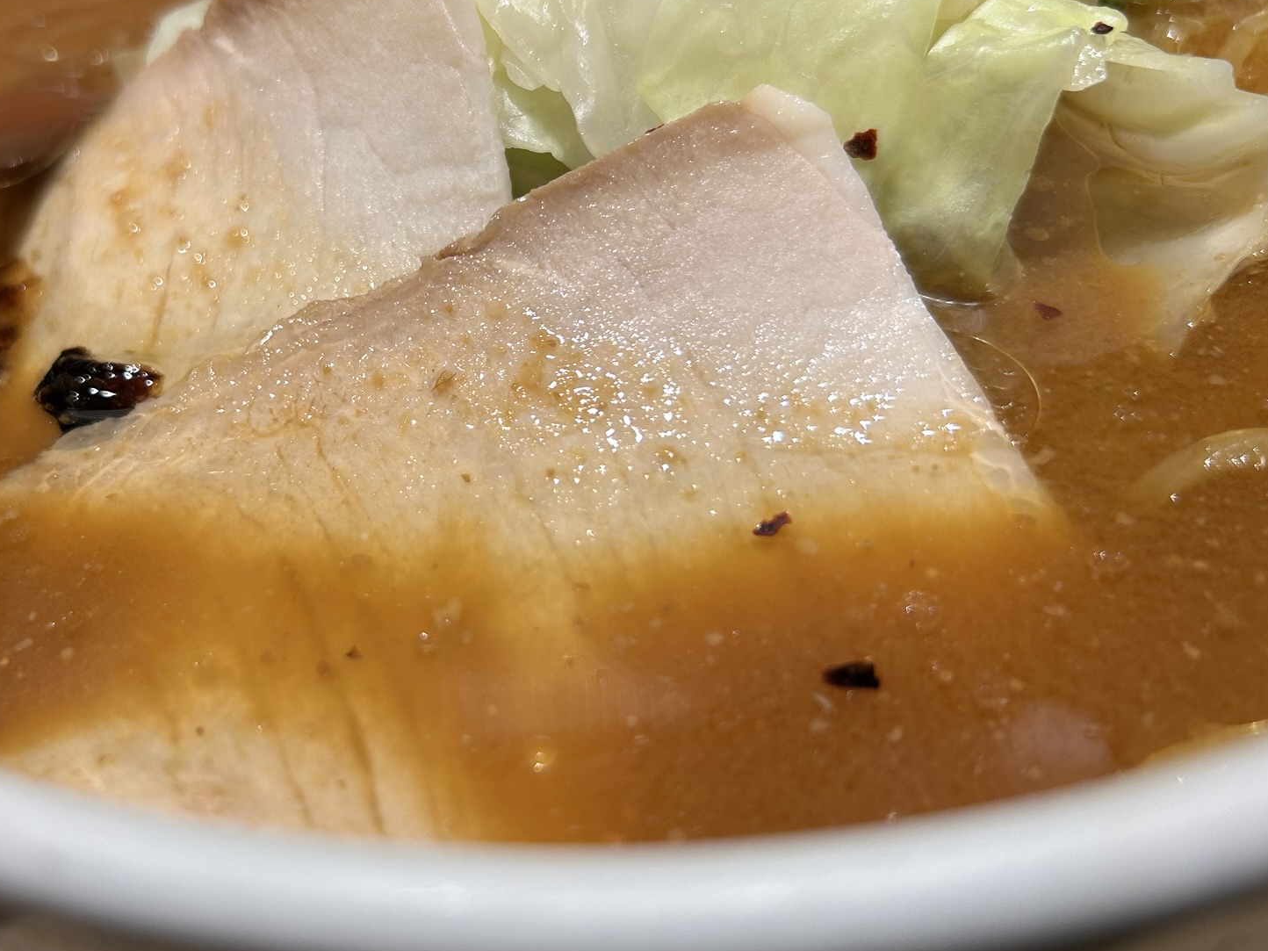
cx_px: 417
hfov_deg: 50.4
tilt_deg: -45.6
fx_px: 1319
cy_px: 436
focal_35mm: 36
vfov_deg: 39.6
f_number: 1.5
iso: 50
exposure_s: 1/120
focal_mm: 5.7
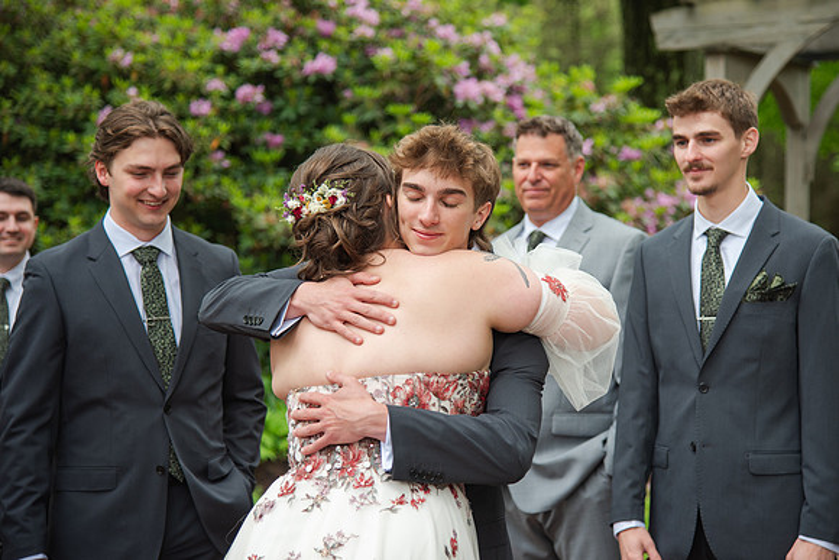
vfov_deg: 14.9
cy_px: 246
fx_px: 2143
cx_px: 470
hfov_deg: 22.1
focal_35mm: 92
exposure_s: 1/400
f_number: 4
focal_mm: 82
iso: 180
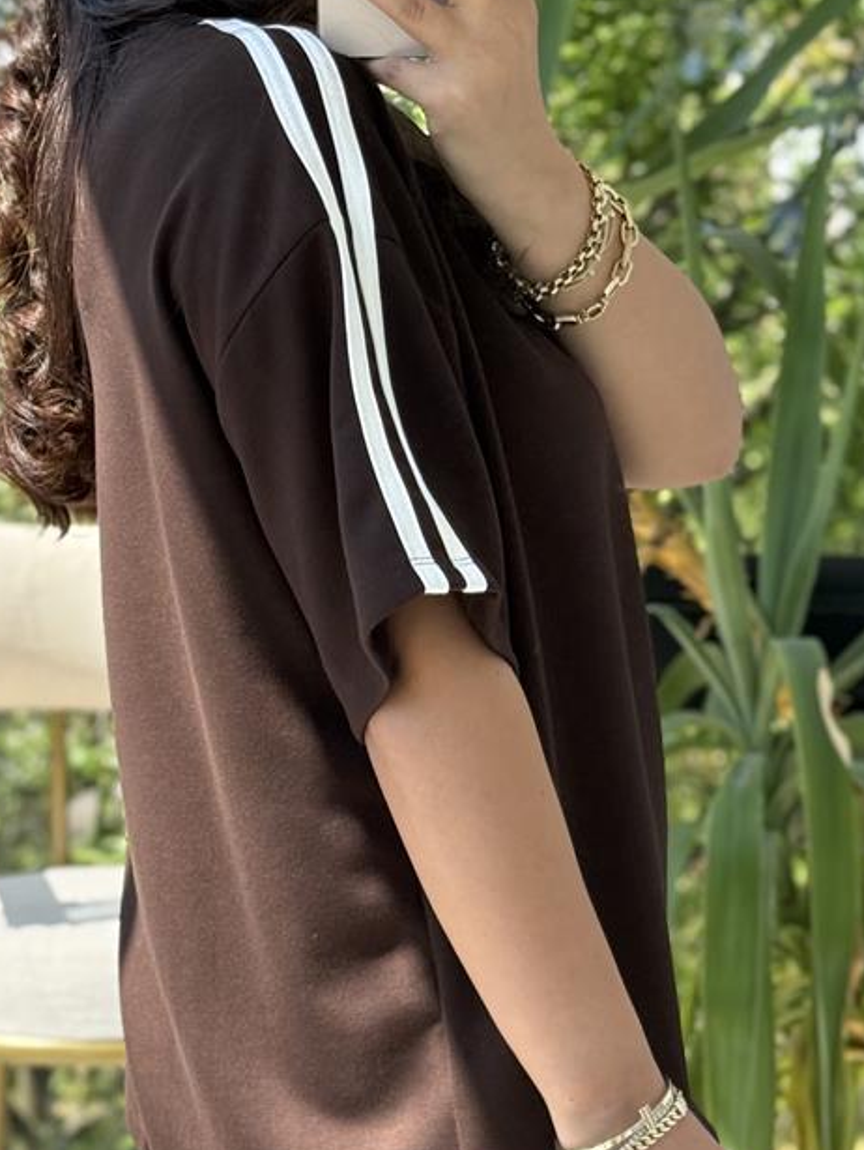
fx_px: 3457
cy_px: 597
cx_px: 432
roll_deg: -0.8
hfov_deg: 14.2
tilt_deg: -21.4
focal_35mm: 104
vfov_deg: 18.9
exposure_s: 1/409
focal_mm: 6.76
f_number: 1.78
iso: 100
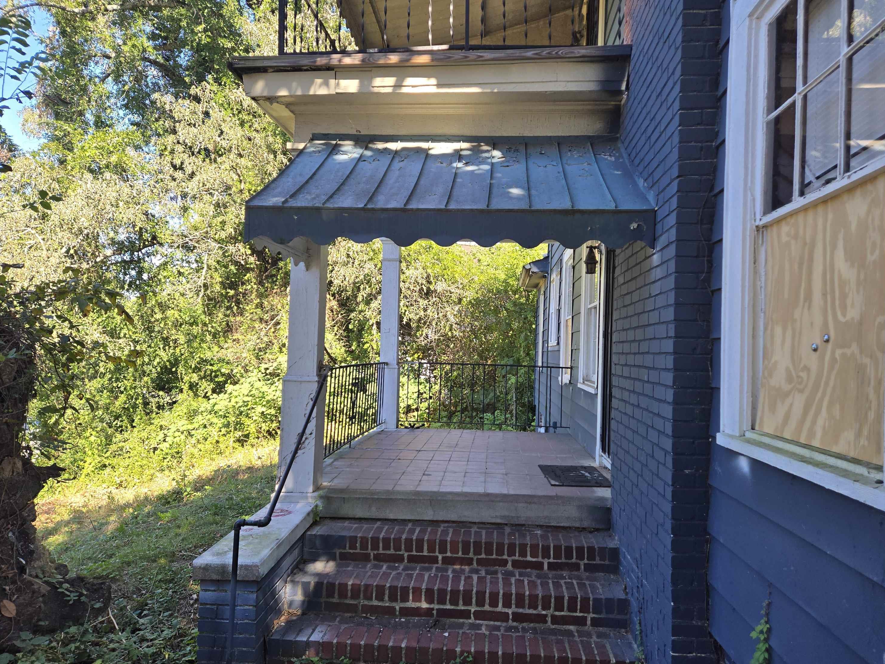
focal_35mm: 24
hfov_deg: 71.6
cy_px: 341
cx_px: 450
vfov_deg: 56.8
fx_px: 614
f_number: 1.8
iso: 25
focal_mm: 5.4
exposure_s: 1/242
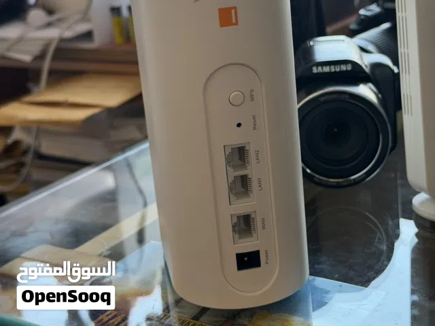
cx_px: 218
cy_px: 163
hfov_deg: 39.7
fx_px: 603
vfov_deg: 30.3
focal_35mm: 48
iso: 125
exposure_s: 1/216
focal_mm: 6.76
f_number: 1.78
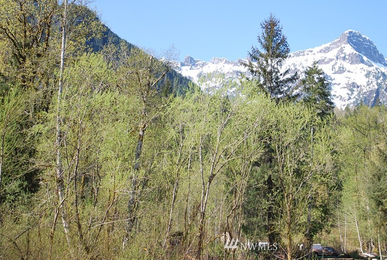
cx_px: 252
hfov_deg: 39.1
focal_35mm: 50
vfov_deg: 26.9
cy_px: 83
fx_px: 539
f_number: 7.1
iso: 100
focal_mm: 24
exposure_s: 1/200
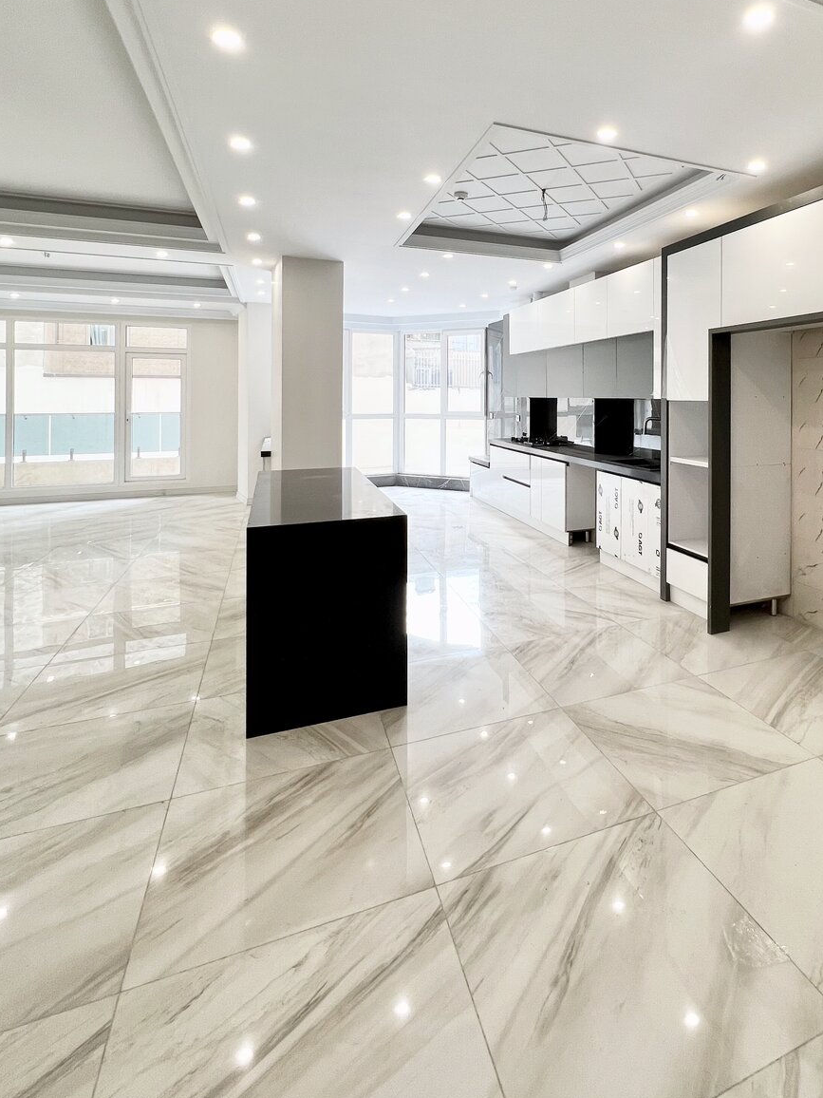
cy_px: 396
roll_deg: +0.0
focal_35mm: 18
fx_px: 571
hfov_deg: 69.5
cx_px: 551
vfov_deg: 85.6
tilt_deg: +0.6
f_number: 1.8
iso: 50
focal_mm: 1.57
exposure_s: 1/100
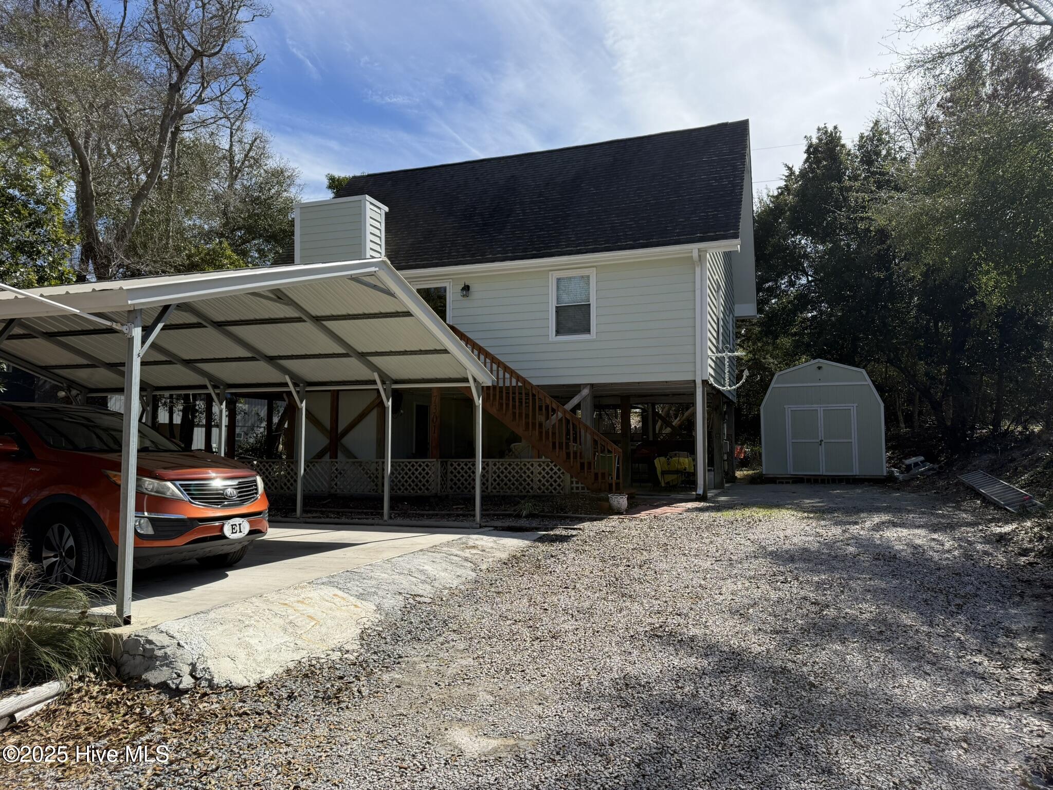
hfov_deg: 71.6
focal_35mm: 24
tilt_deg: +2.6
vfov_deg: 56.8
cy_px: 395
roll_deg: -0.7
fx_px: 730
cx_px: 526
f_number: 1.78
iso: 100
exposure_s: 1/4975
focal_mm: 6.76
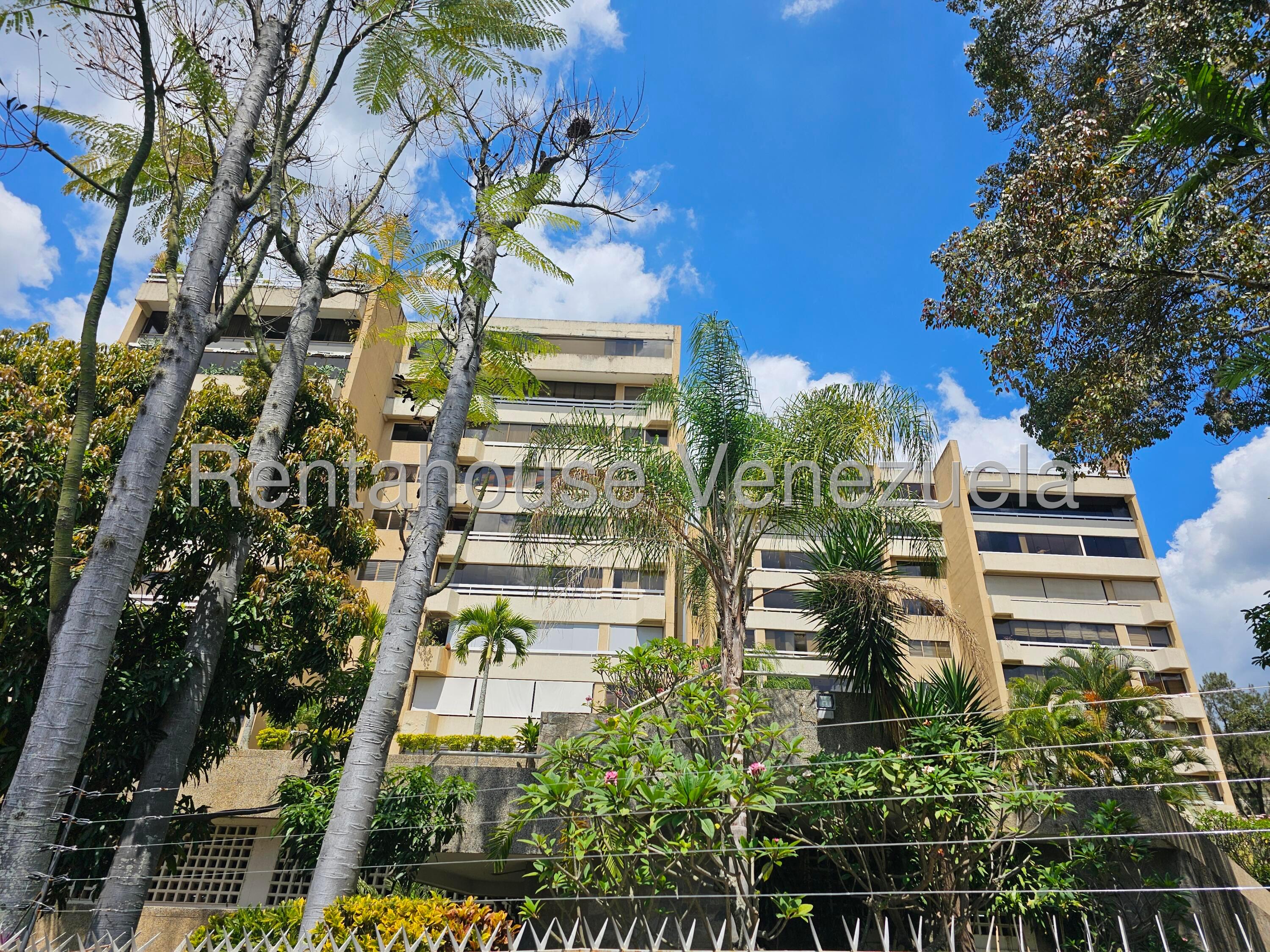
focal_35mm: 23
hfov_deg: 73.9
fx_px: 844
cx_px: 635
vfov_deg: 58.9
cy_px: 476
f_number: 1.7
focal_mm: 6.3
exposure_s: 1/981
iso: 10
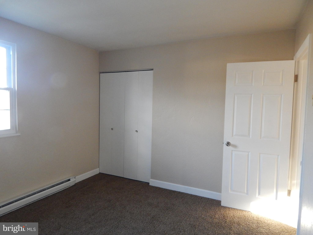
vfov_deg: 58.9
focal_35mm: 23
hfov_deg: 73.9
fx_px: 208
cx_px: 156
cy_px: 118
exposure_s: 1/30
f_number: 3
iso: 400
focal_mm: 4
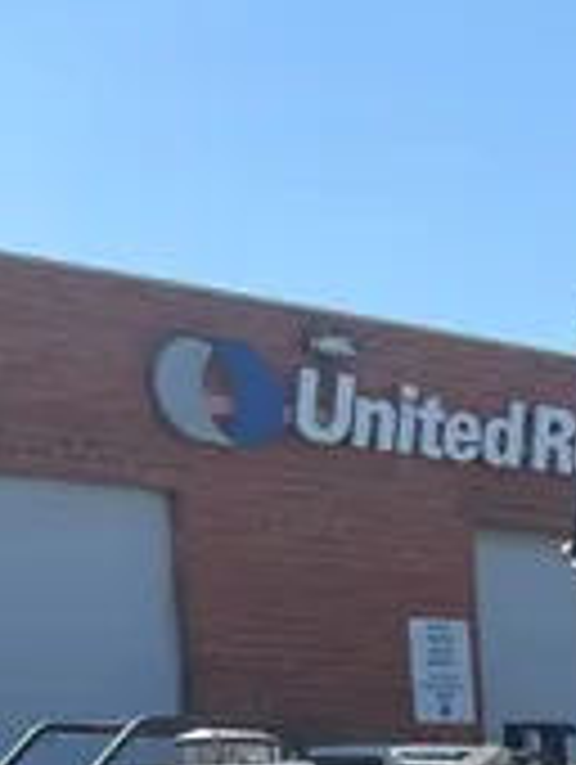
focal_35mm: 112
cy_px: 1280
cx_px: 1053
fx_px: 2479
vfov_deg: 15.6
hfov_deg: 12.1
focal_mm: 4.2
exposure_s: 1/2681
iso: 32
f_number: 1.6
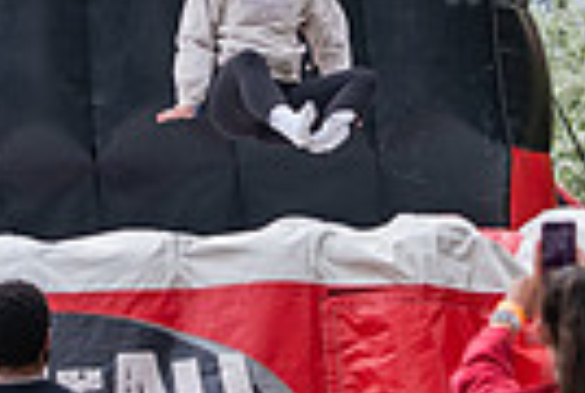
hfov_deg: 5.8
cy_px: 76
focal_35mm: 354
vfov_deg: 3.9
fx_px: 5765
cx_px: 240
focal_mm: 82
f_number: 3.5
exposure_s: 1/640
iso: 100
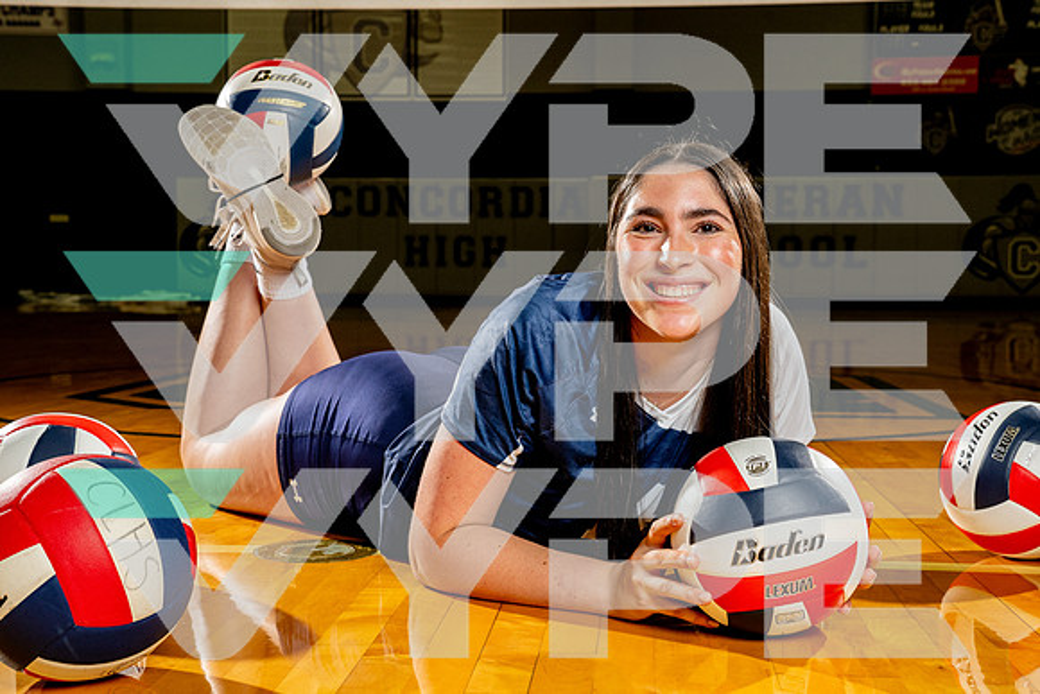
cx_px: 515
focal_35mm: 50
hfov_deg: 39.8
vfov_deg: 27.2
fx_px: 1435
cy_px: 338
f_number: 8
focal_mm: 48
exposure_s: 1/250
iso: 1000
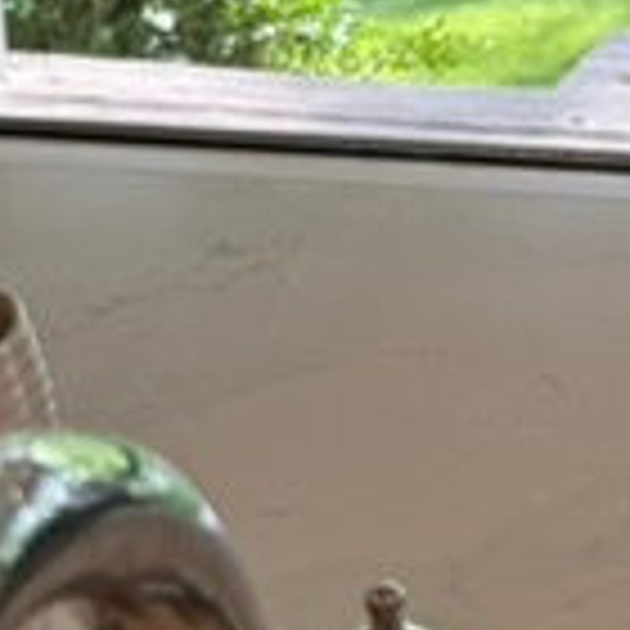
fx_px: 3192
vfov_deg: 11.1
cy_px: -130
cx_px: 1062
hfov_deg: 10.7
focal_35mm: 155
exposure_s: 1/120
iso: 50
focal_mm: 6.76
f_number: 1.78
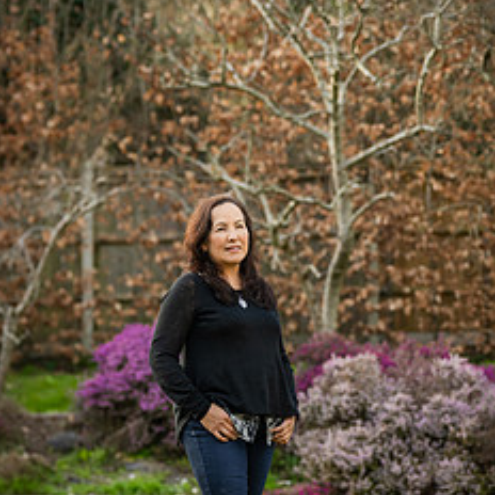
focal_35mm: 135
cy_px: 275
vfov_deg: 12.9
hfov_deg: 12.9
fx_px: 2184
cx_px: 275
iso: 320
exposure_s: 1/800
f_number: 2.7
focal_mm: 82
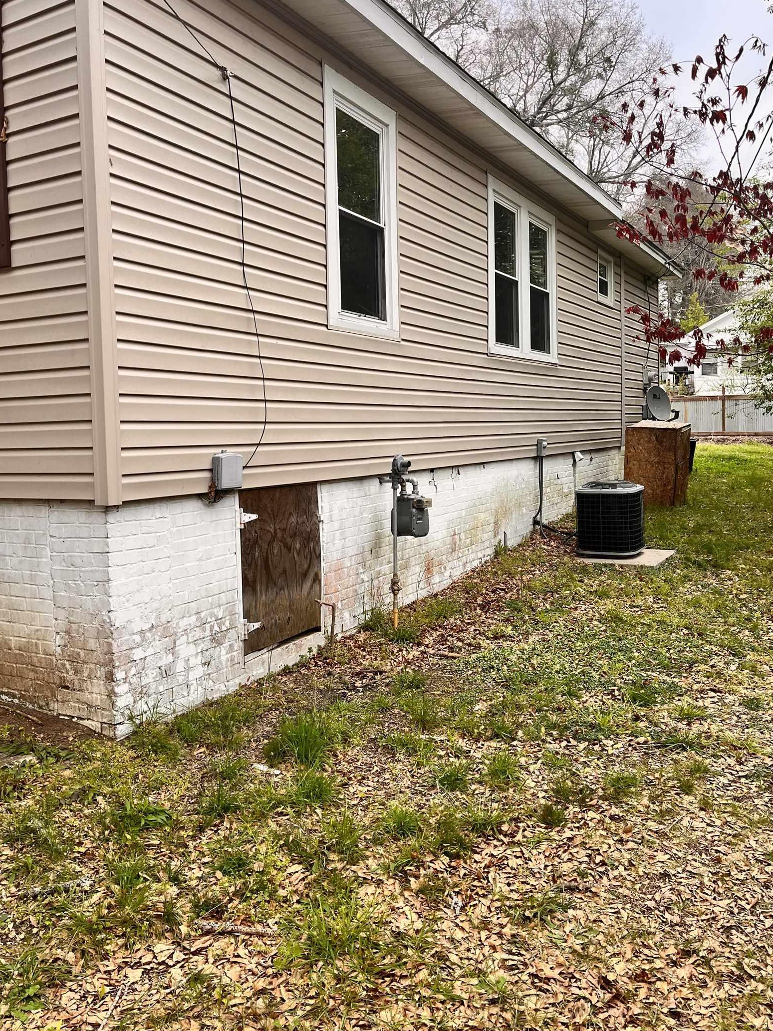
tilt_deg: -3.5
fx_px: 864
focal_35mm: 29
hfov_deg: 48.2
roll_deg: +2.8
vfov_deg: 61.6
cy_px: 482
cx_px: 387
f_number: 1.6
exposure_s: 1/172
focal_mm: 5.1
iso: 50
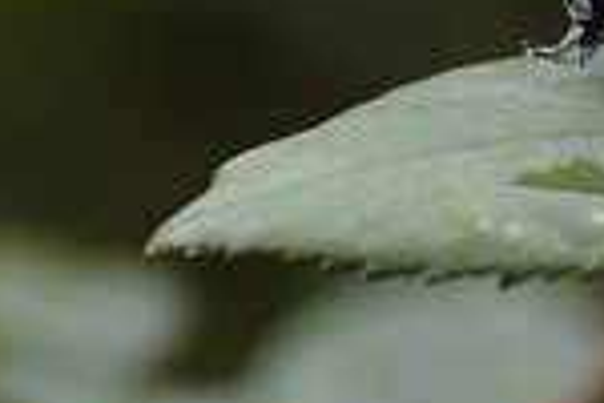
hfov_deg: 1.3
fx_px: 25735
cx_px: 689
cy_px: -139
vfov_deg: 0.9
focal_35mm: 1534
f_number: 8
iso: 800
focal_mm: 300
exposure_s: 1/500
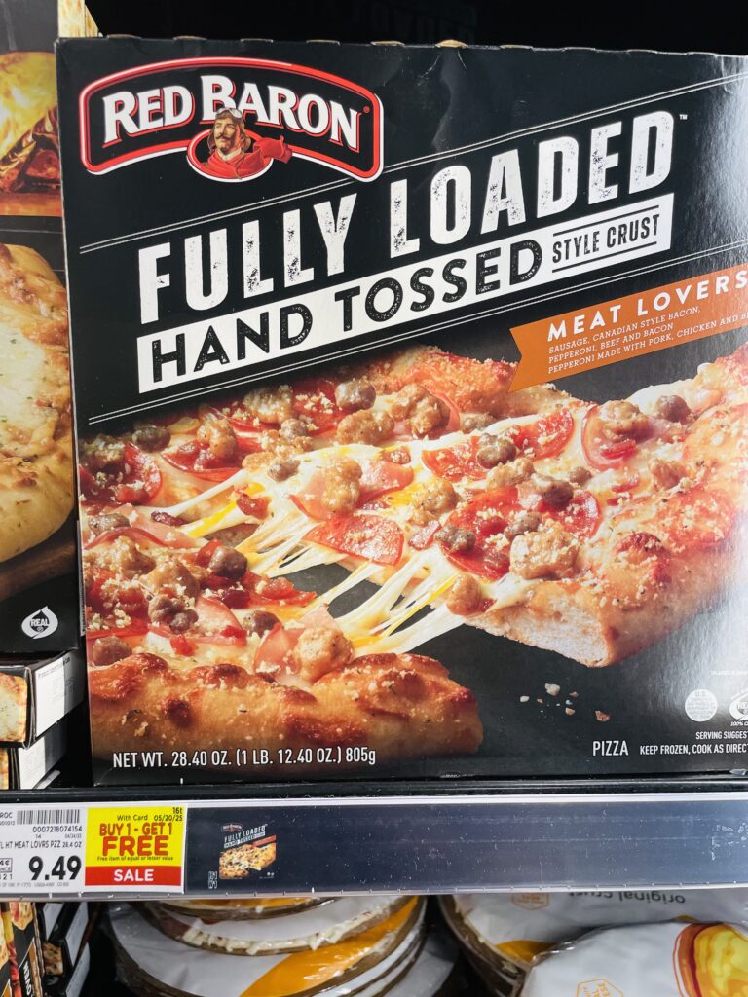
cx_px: 374
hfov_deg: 53.1
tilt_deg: -1.5
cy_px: 498
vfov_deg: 67.3
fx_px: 749
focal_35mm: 26
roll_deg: +0.0
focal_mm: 4.2
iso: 100
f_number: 1.6
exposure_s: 1/120
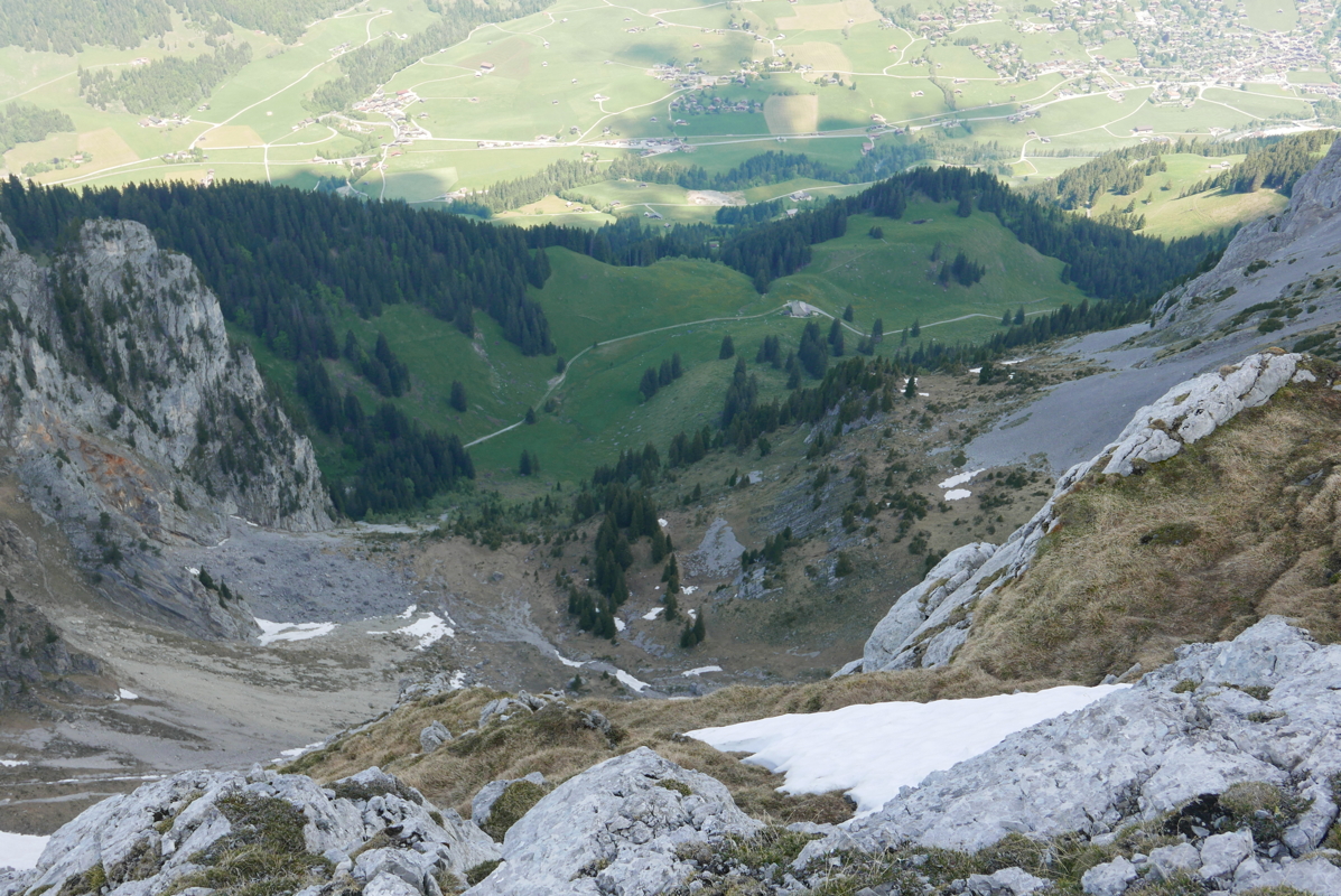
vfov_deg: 35.1
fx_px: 1416
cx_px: 670
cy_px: 448
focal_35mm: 38
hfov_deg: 50.7
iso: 200
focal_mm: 17.2
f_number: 5.6
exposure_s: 1/200
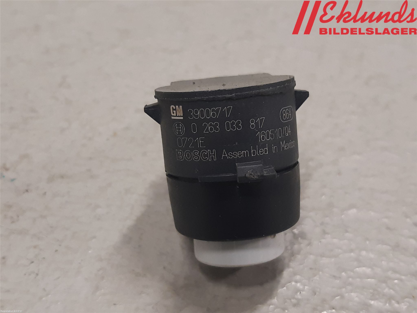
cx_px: 208
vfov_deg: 53.1
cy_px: 156
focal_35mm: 26
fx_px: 313
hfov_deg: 67.3
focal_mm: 3.93
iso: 125
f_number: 1.7
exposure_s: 1/50
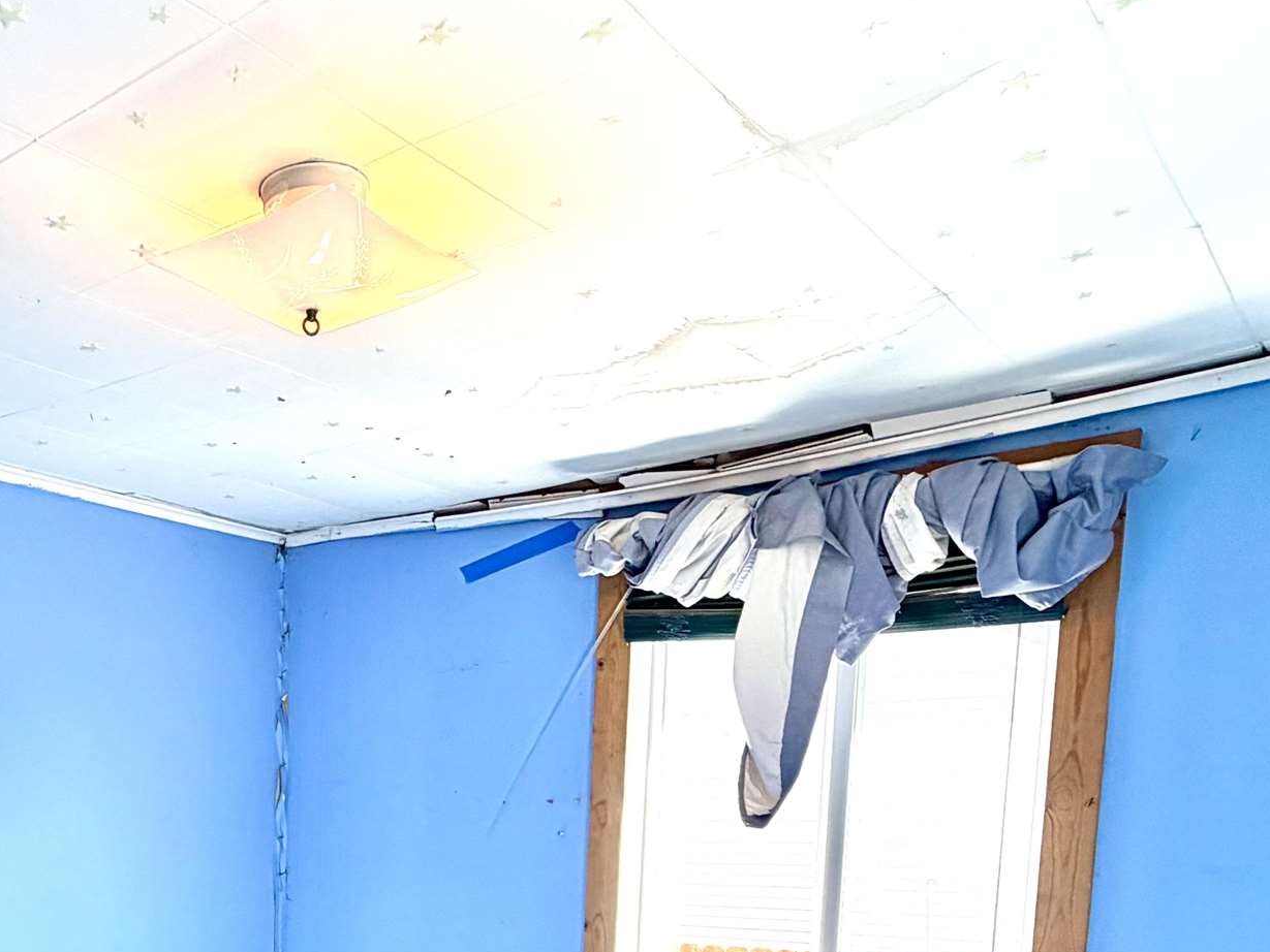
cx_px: 230
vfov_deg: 36.1
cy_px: 984
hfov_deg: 49.2
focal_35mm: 35
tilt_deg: -7.3
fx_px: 1284
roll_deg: +0.2
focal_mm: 2.22
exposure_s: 1/121
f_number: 2.2
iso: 100
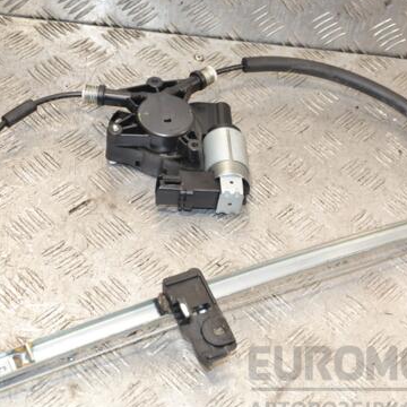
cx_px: 227
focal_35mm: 68
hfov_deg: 25.3
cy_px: 213
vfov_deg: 25.4
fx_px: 905
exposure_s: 1/200
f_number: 5.6
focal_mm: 32
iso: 800
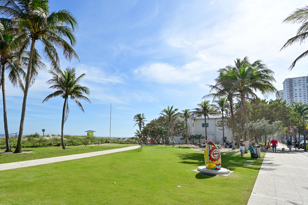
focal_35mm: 20
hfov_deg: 83.2
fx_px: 171
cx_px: 126
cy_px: 126
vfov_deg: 61.1
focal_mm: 14
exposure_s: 1/1000
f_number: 5.6
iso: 100
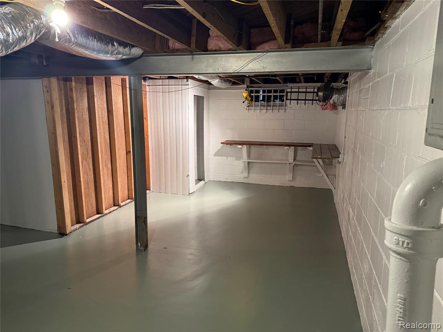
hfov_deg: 71.6
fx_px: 307
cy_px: 166
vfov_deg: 56.8
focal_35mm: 24
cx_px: 222
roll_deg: -0.6
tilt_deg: -10.5
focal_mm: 6.76
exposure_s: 1/60
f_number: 1.78
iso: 500
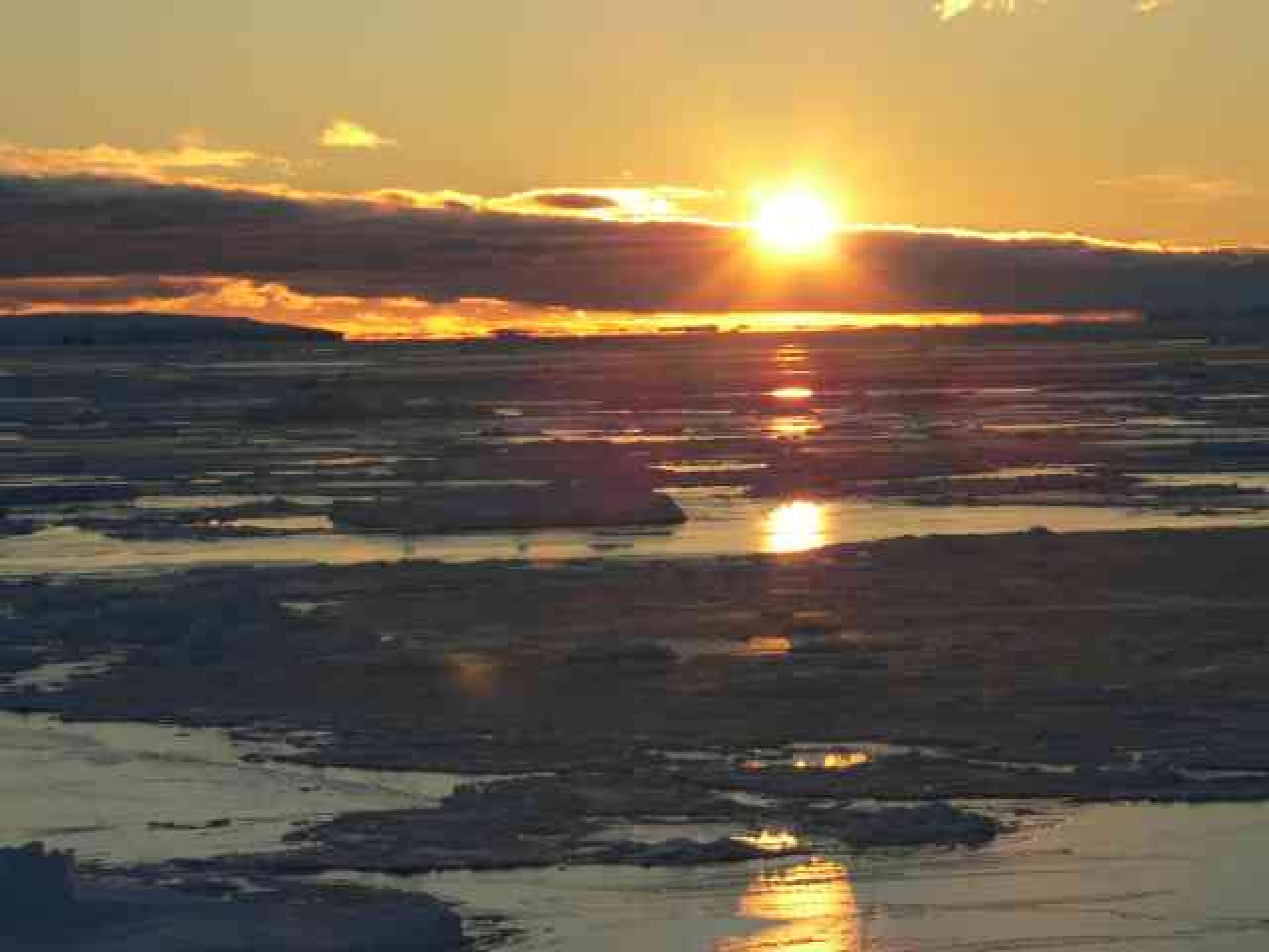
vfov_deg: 10.0
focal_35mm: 149
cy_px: 476
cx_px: 634
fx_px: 5462
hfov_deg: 13.3
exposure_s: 1/400
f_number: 4
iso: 80
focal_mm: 24.8
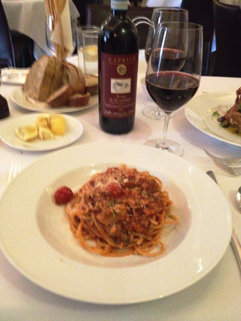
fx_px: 325
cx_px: 120
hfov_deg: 40.7
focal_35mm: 35
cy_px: 160
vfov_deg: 52.6
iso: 800
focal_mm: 4.28
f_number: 2.4
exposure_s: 1/15
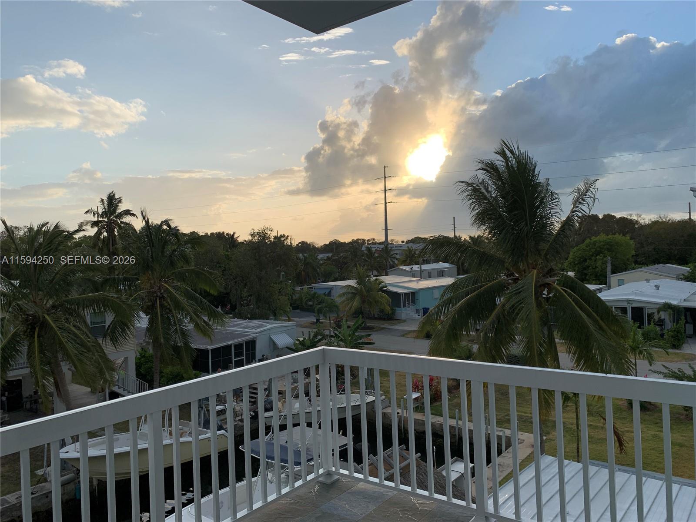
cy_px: 261
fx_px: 523
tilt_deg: +0.9
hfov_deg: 67.3
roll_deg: +1.3
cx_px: 348
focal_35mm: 26
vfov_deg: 53.1
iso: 25
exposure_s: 1/2033
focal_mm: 4.25
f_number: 1.8
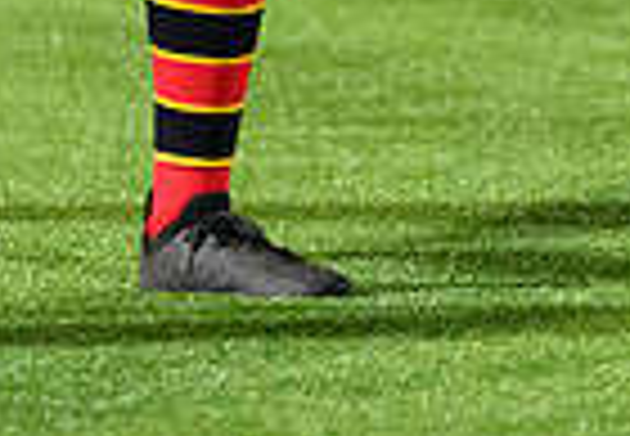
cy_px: 141
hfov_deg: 1.3
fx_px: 27012
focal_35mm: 1525
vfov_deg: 0.9
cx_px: 180
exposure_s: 1/1000
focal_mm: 200
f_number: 3.2
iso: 6400
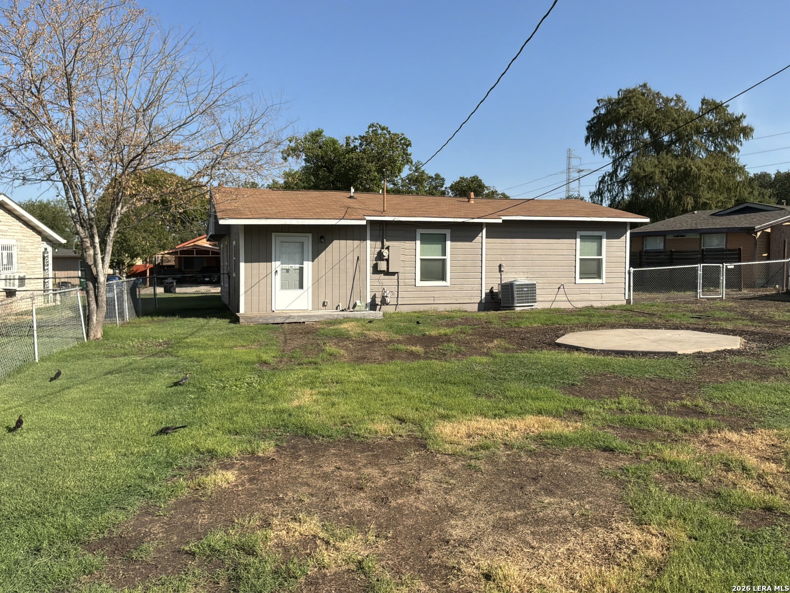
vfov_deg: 49.7
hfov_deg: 63.4
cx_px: 395
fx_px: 639
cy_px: 296
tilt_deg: -2.6
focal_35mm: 28
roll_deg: -0.4
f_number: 1.8
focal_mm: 3
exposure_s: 1/7407
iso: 125
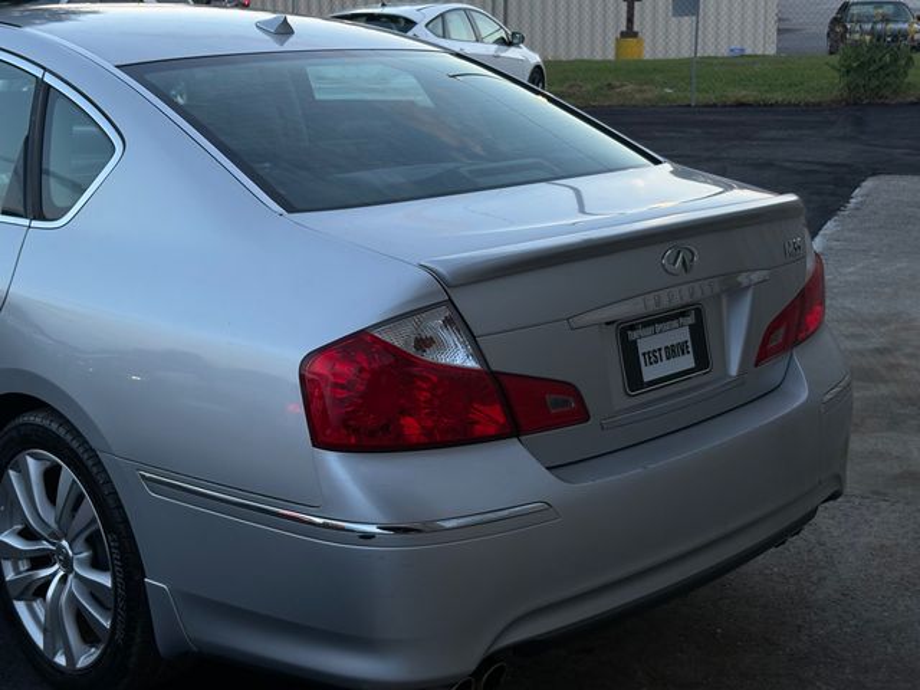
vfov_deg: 28.0
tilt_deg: -14.0
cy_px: 345
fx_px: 1382
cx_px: 460
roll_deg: +0.4
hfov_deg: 36.8
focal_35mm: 52
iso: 50
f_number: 1.6
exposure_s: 1/94
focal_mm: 5.96
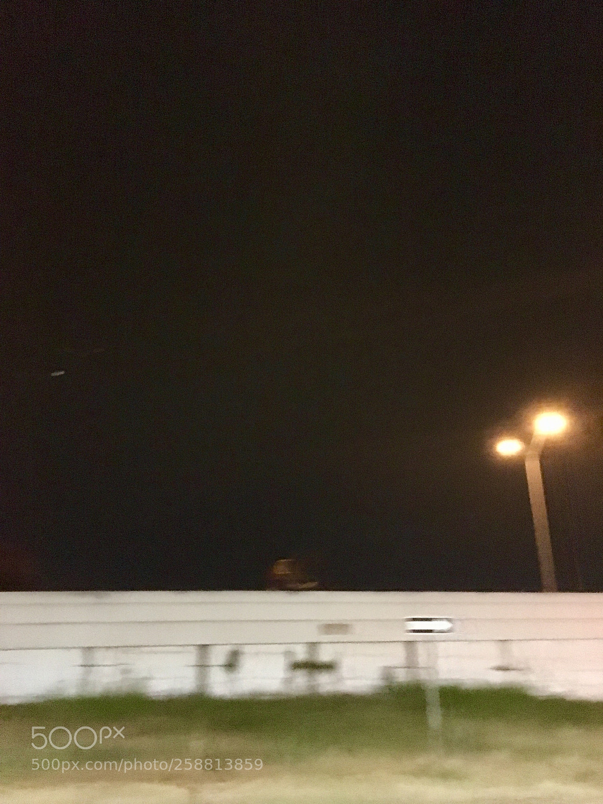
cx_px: 302
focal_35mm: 29
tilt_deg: +22.6
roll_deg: -2.0
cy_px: 402
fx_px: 674
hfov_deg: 48.2
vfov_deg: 61.7
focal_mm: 4.15
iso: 1600
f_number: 2.2
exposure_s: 1/15
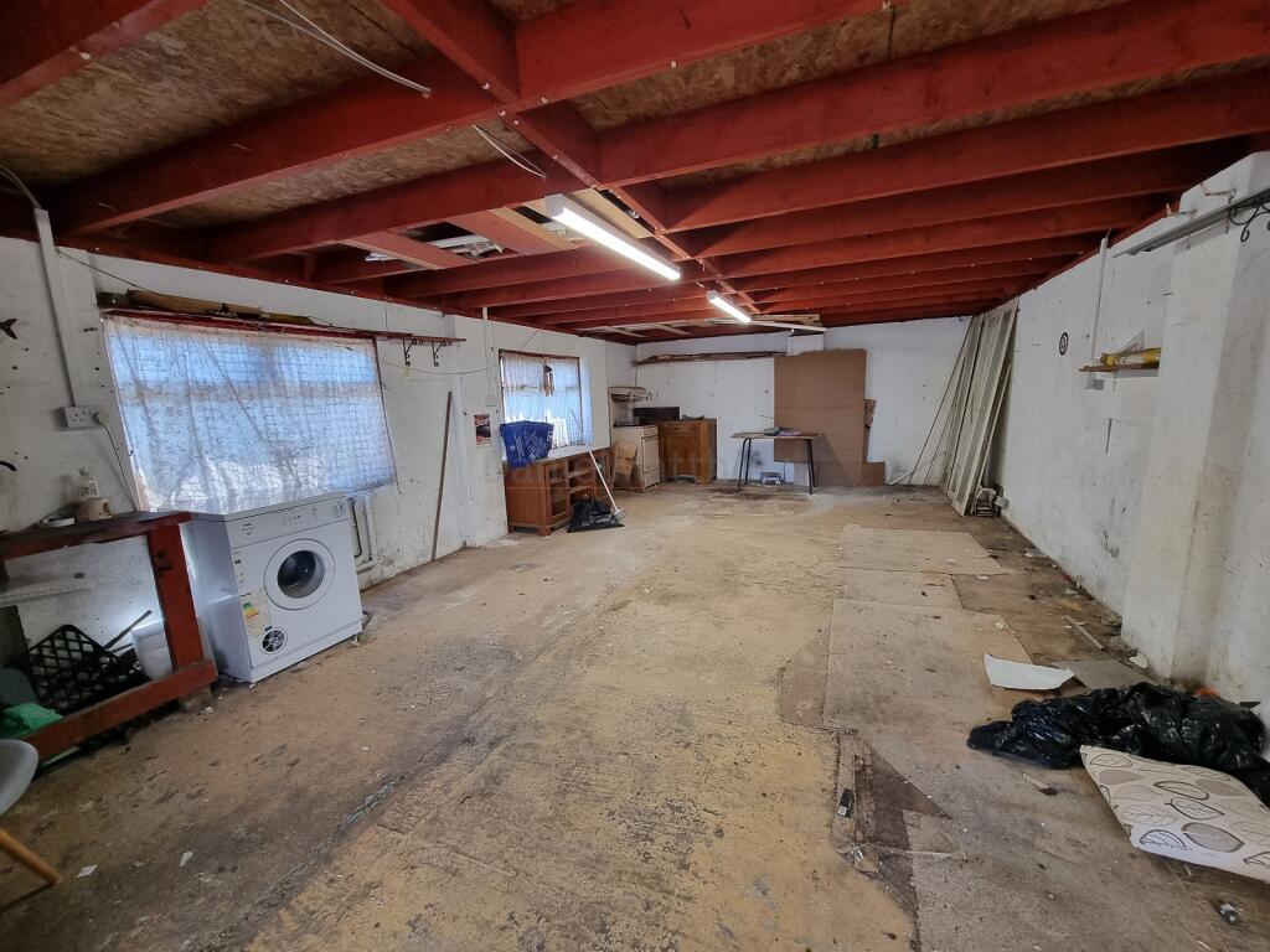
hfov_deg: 106.2
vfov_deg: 89.9
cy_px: 476
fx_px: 477
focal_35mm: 13
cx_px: 635
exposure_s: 1/50
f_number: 2.2
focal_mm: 2.2
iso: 125
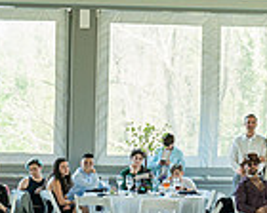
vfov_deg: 11.1
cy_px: 256
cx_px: 53
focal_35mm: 136
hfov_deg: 14.1
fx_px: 1075
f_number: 5
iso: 1250
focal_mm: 35
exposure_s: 1/200
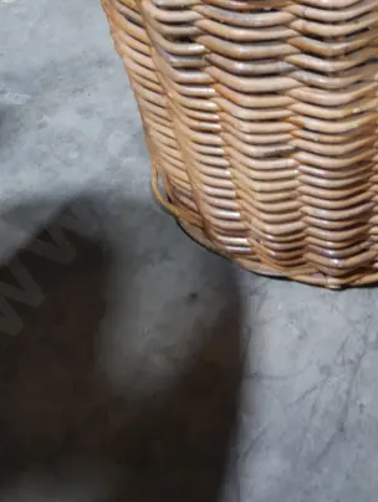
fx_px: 1104
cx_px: 310
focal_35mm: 76
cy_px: -104
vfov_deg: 23.4
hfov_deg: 19.2
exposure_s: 1/60
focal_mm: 15
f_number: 3.6
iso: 640
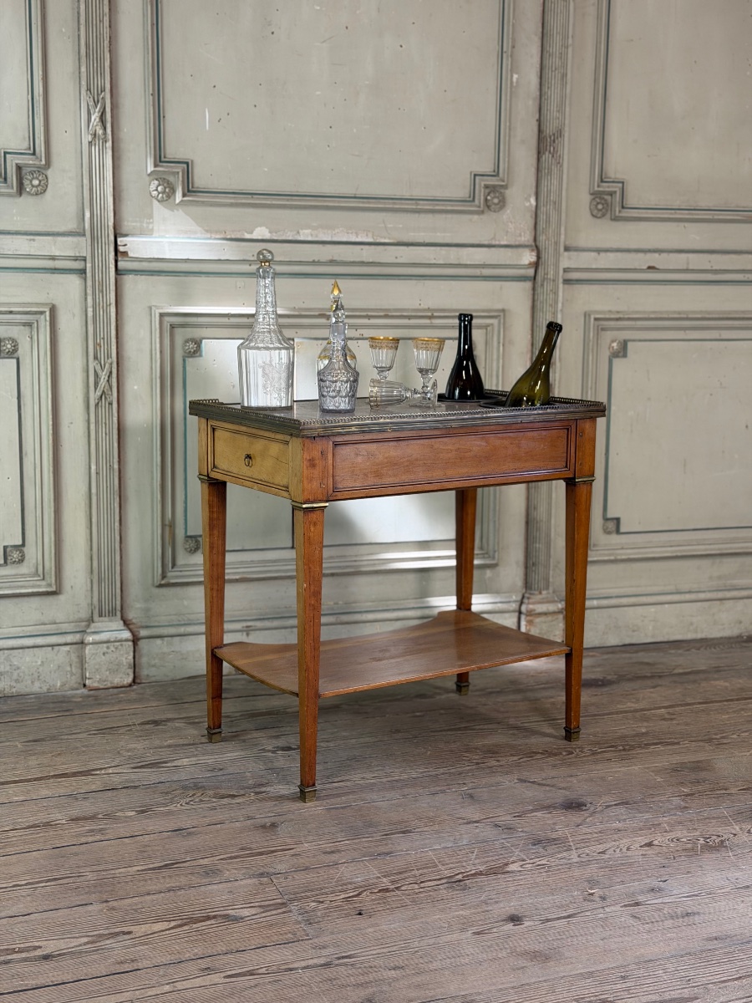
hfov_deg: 30.3
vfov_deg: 39.7
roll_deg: -0.3
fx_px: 1390
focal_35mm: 48
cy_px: 502
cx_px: 376
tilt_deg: -8.2
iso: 125
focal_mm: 6.76
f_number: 1.78
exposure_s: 1/50
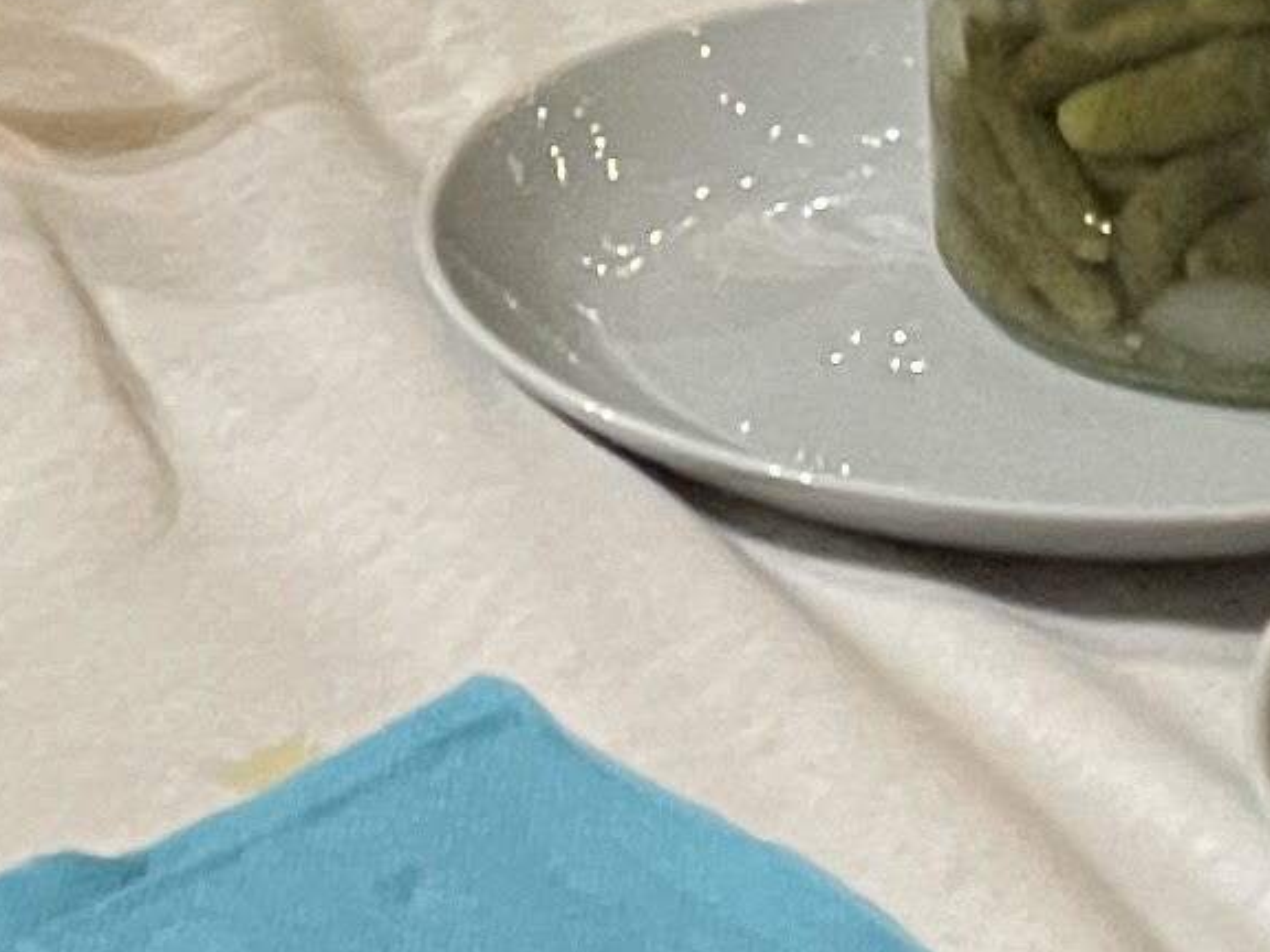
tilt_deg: -6.0
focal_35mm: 182
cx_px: 481
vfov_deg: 7.4
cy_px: -1739
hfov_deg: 10.9
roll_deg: -0.1
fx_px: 6677
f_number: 1.6
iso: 640
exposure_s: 1/25
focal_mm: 4.2
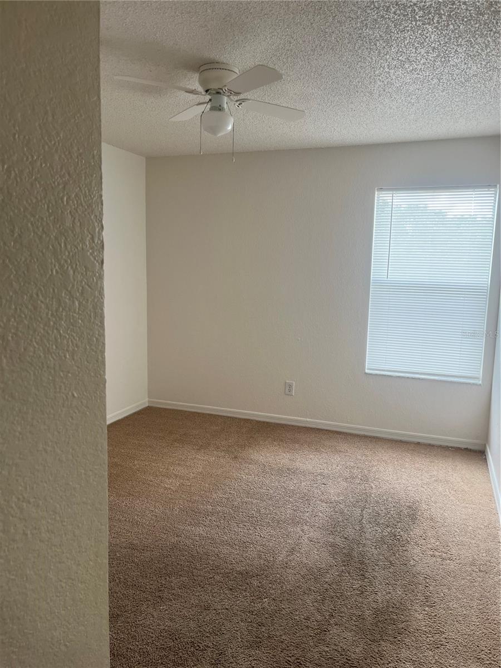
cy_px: 334
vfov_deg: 67.3
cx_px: 250
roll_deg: -2.8
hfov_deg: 53.1
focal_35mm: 26
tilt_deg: -8.6
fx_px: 502
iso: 80
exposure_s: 1/121
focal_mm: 5.1
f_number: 1.6
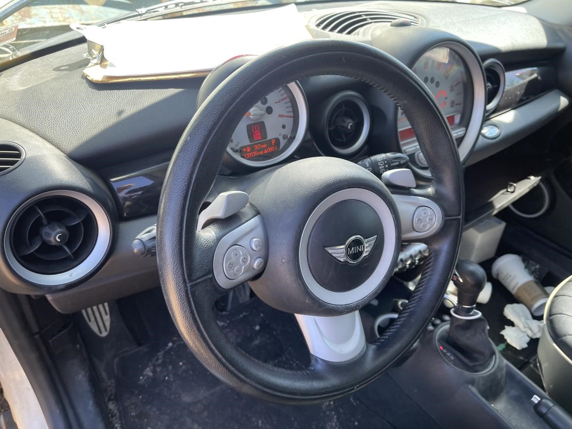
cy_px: 214
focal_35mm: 25
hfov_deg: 69.4
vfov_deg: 54.9
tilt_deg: -37.9
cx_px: 286
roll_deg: -5.1
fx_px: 413
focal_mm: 5.1
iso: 32
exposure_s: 1/121
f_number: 1.6
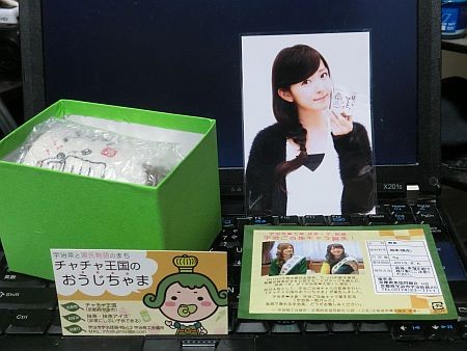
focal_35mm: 44
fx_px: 594
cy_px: 176
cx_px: 234
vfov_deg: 32.9
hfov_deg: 42.9
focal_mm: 7.9
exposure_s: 1/40
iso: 800
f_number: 3.4
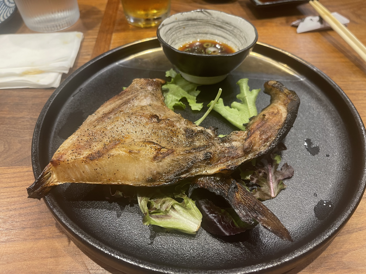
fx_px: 264
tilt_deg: -48.8
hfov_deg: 69.4
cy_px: 137
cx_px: 183
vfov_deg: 54.9
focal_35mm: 25
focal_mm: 5.1
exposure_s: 1/60
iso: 100
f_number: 1.6
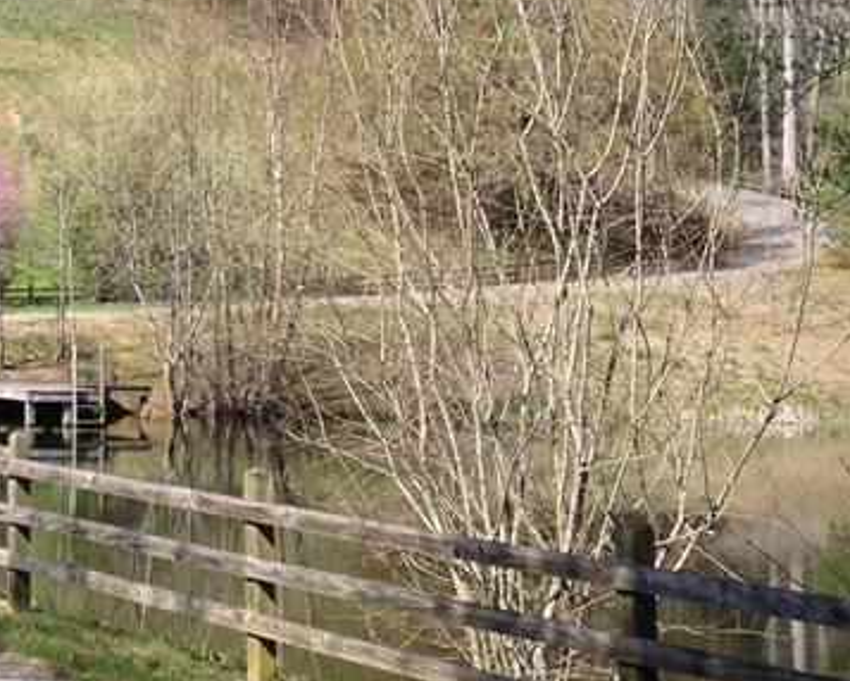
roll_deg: -2.5
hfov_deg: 18.0
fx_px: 2467
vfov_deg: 15.5
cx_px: -324
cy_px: 38
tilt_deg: +4.3
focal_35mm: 98
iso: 50
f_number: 2.4
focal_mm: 4.28
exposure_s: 1/863
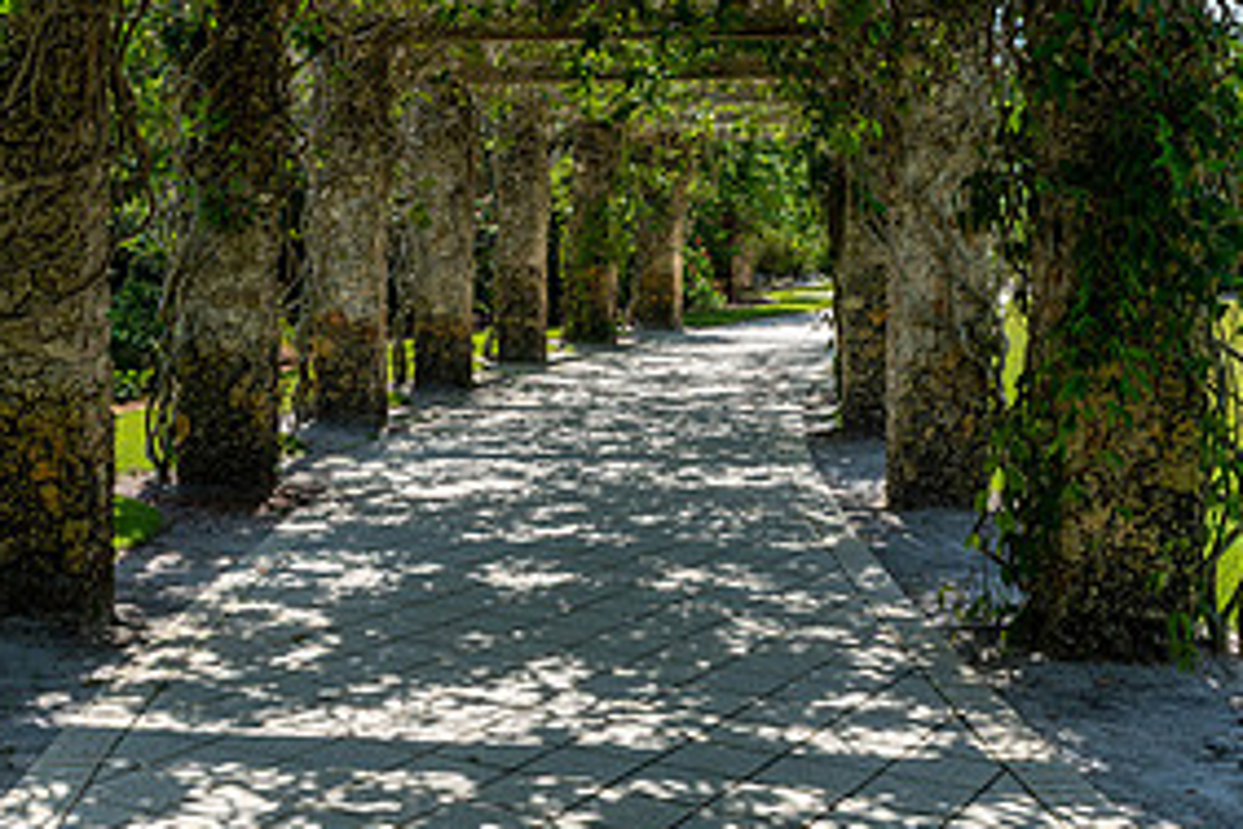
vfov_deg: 26.4
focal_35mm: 51
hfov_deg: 38.6
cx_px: 445
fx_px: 1761
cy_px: 337
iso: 100
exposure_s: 1/100
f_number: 10
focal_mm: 24
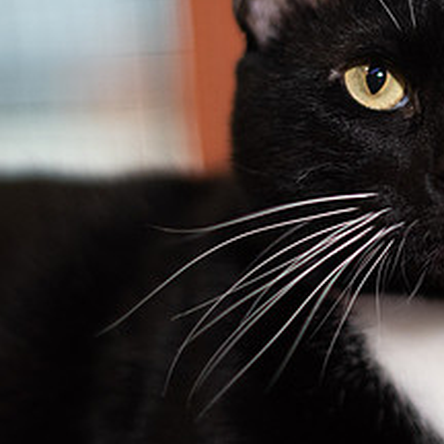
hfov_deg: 10.9
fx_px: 2293
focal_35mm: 158
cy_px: 110
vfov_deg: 11.0
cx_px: 474
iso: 720
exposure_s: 1/250
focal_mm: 50
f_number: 1.4
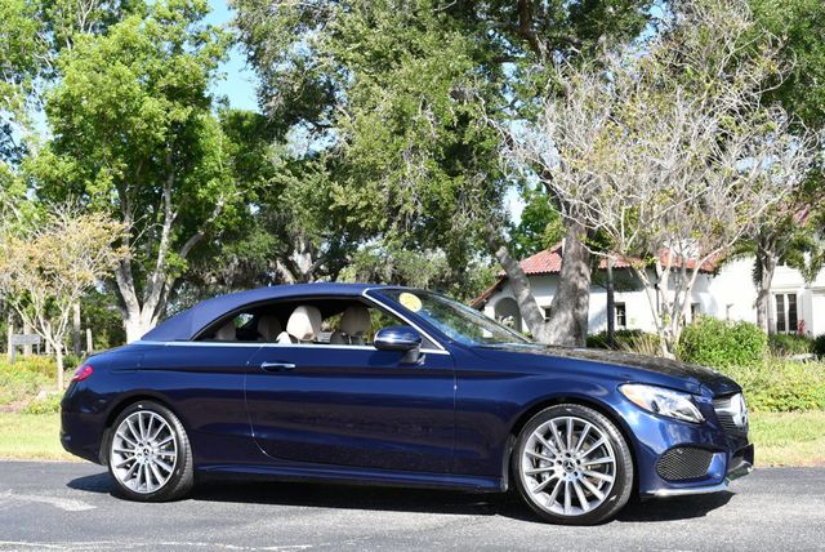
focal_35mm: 48
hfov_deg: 41.1
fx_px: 1101
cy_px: 276
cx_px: 412
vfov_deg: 28.1
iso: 200
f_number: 7.1
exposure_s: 1/250
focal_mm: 24
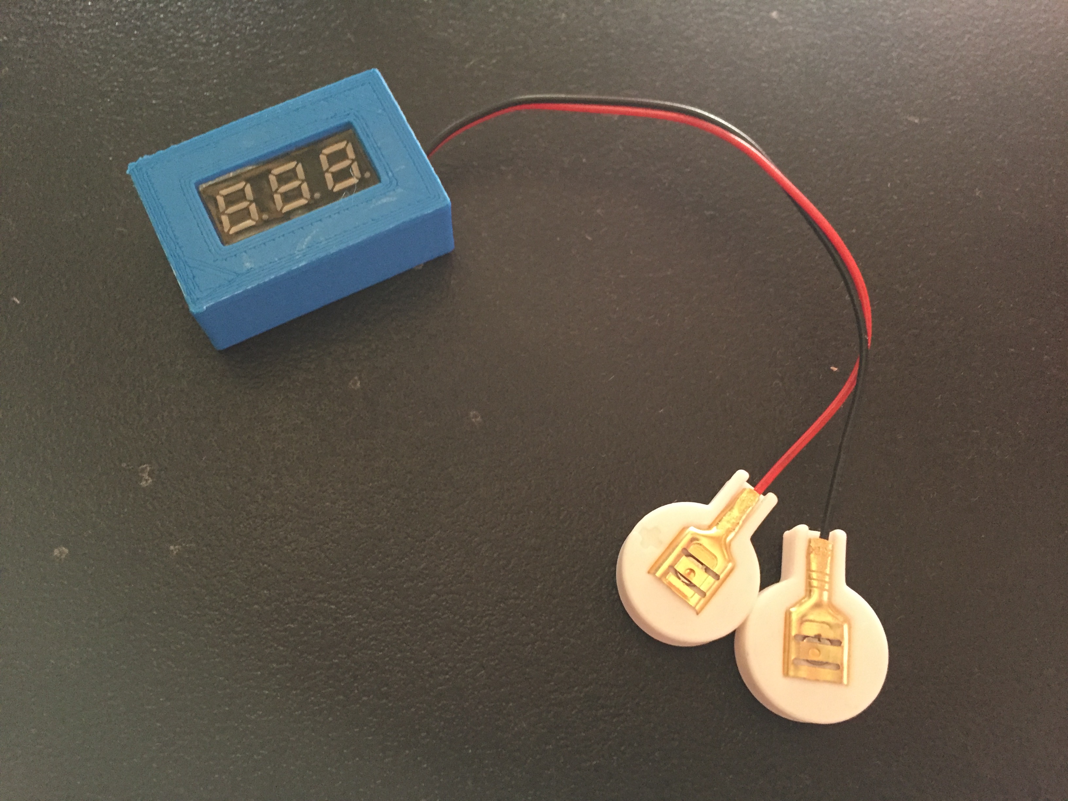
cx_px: 534
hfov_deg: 61.7
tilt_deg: -70.2
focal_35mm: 29
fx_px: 895
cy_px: 400
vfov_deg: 48.2
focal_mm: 4.15
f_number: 2.2
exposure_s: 1/20
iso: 250
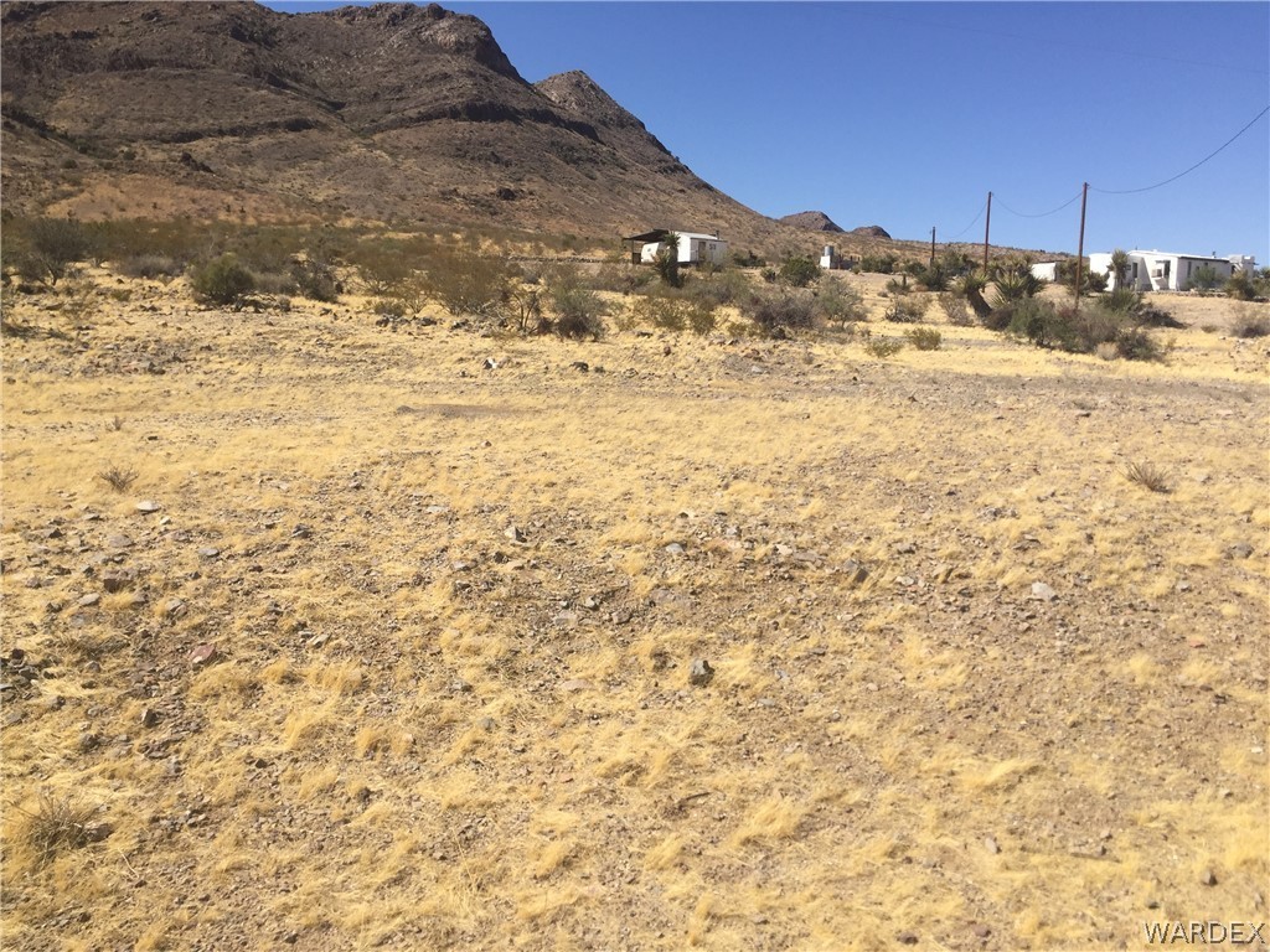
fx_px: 1064
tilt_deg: -4.9
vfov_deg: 48.2
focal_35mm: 29
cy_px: 476
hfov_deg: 61.7
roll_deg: -2.3
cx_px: 635
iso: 32
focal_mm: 4.15
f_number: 2.2
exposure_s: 1/2475
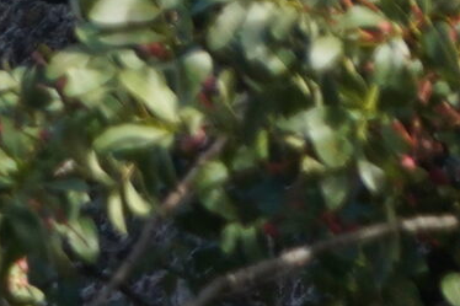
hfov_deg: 1.6
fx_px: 16335
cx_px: -1074
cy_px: 842
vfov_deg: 1.1
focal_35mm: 1279
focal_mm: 187
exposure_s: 1/1000
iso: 1250
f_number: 6.3
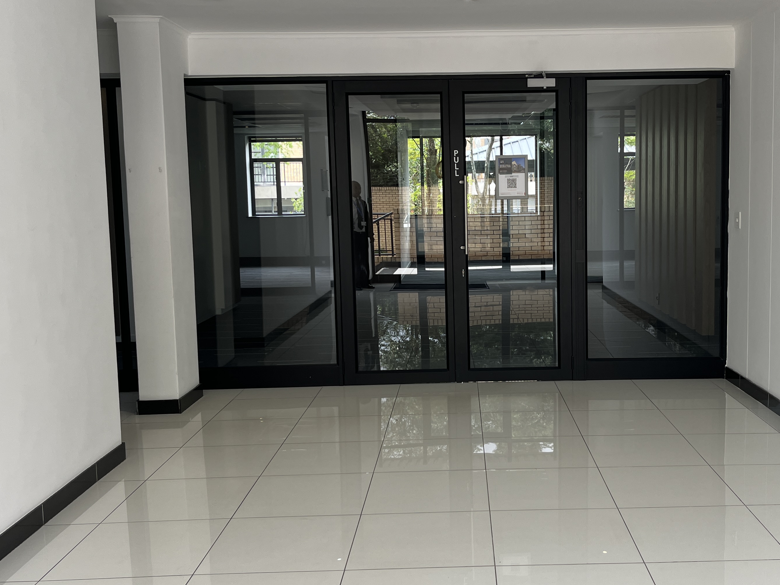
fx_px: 879
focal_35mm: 39
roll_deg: +0.5
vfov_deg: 36.8
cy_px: 288
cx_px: 470
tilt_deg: -4.2
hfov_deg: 47.6
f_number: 1.6
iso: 40
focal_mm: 5.1
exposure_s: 1/162
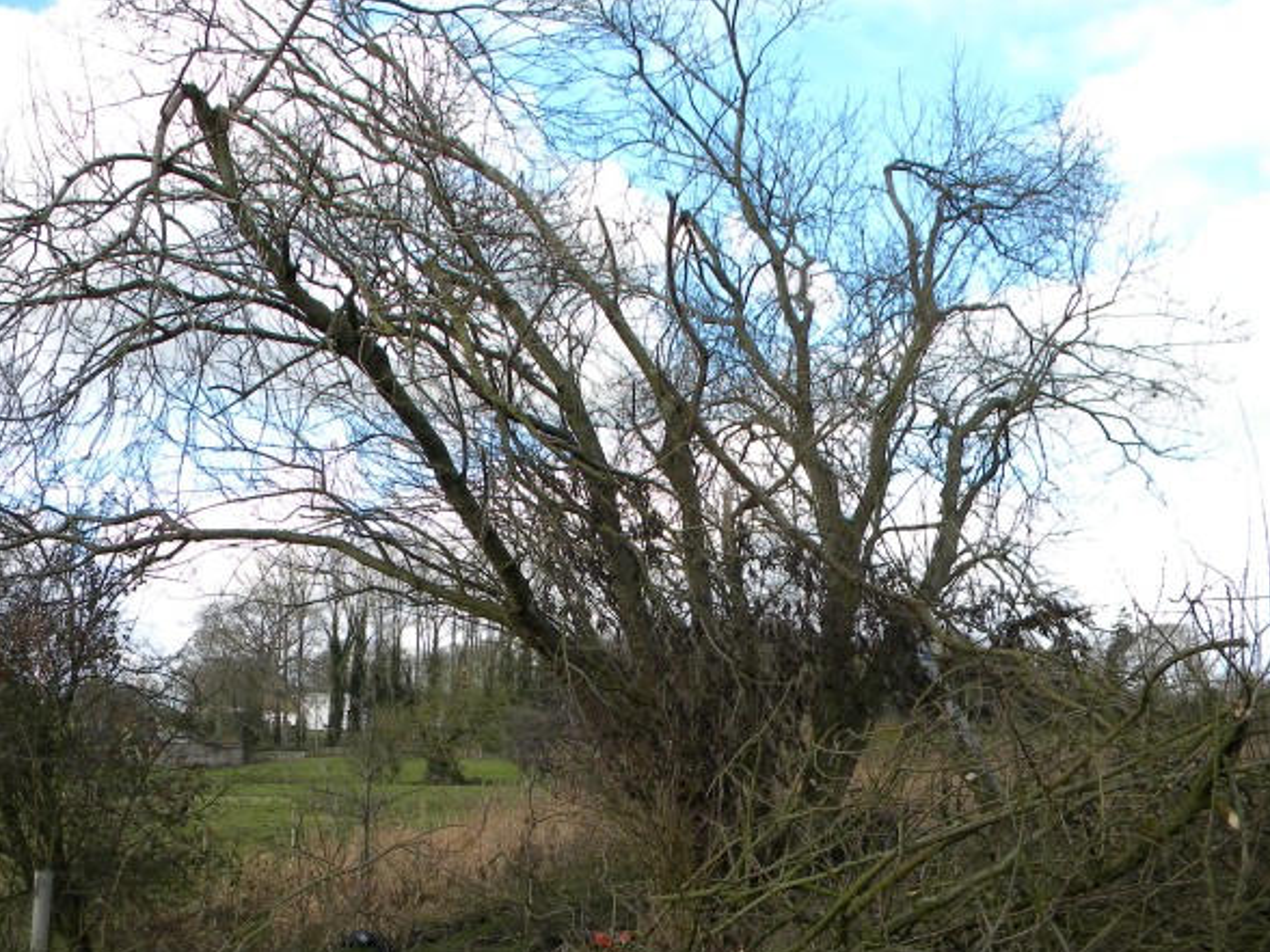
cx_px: 571
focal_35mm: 39
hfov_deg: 47.8
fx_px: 1431
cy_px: 626
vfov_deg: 36.5
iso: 80
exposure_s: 1/284
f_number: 3.5
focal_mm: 5
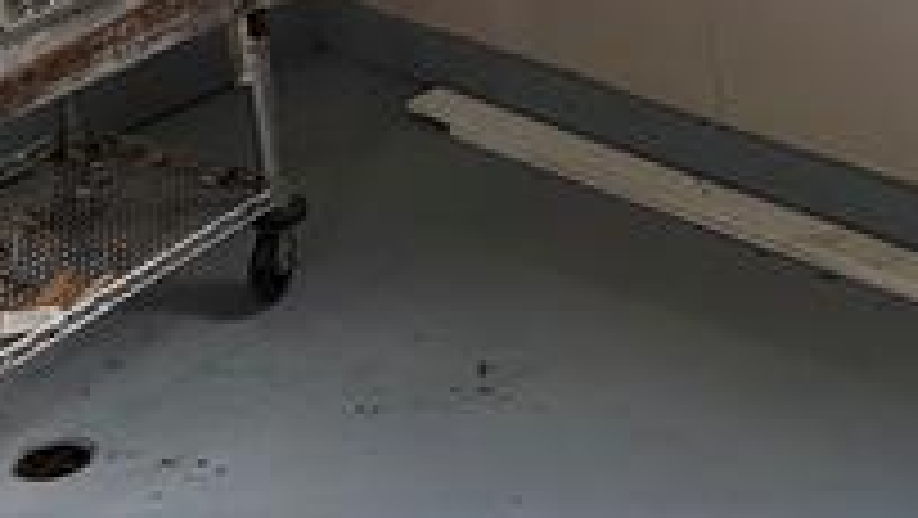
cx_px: 630
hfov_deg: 15.1
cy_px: -338
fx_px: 3458
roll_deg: +7.1
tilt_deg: -13.7
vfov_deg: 8.3
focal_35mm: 142
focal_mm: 5.96
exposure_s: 1/179
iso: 125
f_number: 1.6
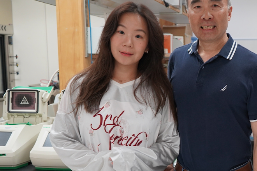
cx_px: 227
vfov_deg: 21.1
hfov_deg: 30.2
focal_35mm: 64
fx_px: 457
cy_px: 121
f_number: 4
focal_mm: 33
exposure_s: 1/160
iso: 1000
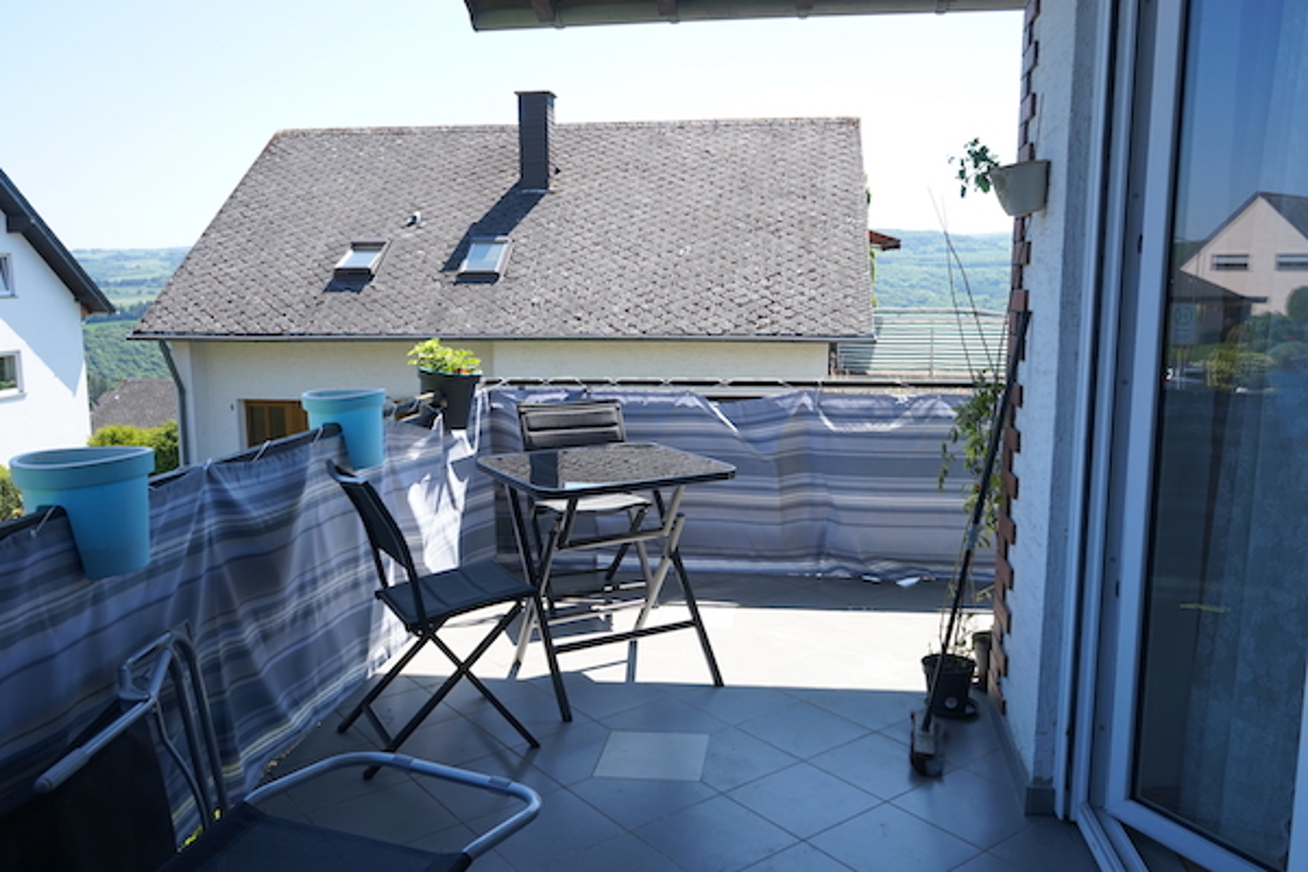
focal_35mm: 28
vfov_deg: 46.4
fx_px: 1017
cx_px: 654
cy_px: 436
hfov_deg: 65.5
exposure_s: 1/320
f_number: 9
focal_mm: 28
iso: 500
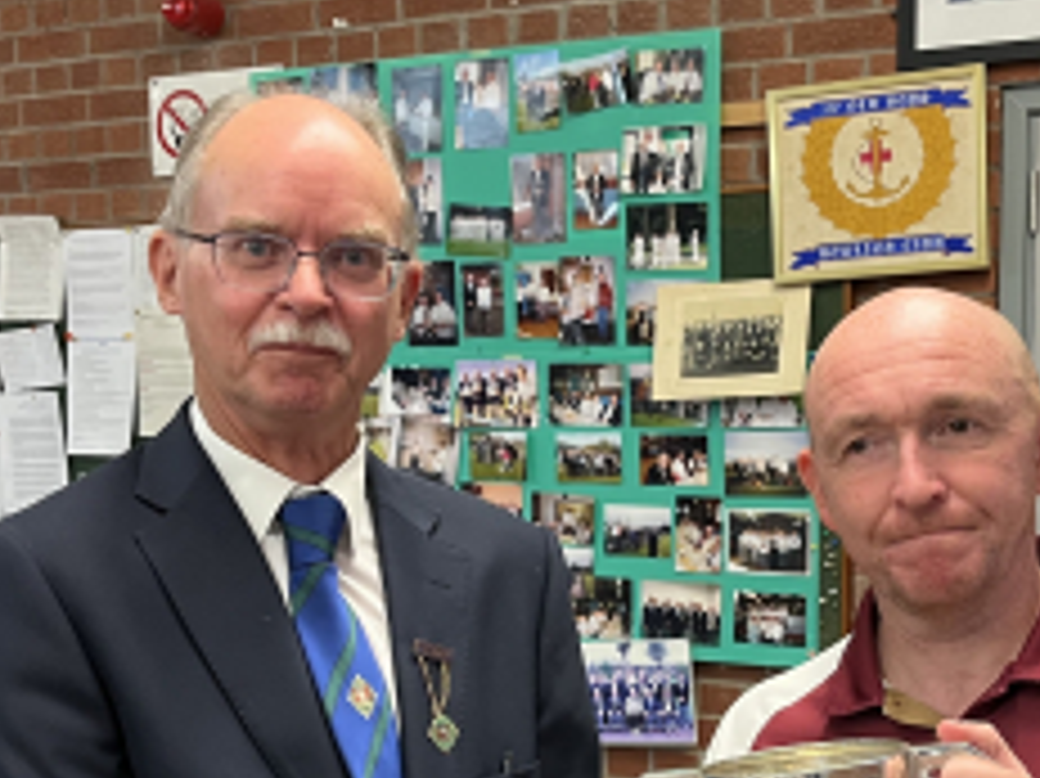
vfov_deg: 24.1
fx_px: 1802
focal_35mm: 60
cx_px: 628
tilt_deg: -5.9
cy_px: 580
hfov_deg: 32.1
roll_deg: -0.2
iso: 160
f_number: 1.6
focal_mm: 5.1
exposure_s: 1/50
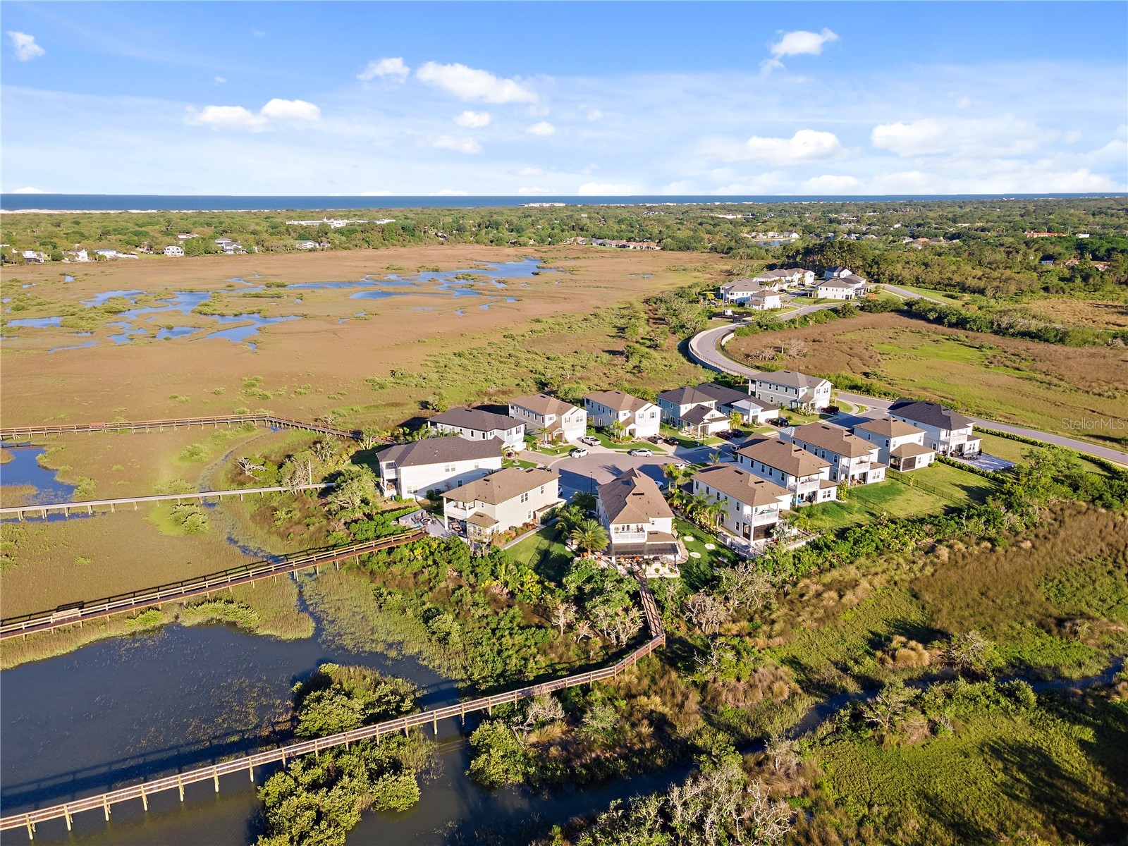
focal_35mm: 24
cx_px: 564
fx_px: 782
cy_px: 423
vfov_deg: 56.8
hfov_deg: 71.6
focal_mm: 4.5
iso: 130
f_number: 2.8
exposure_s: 1/15
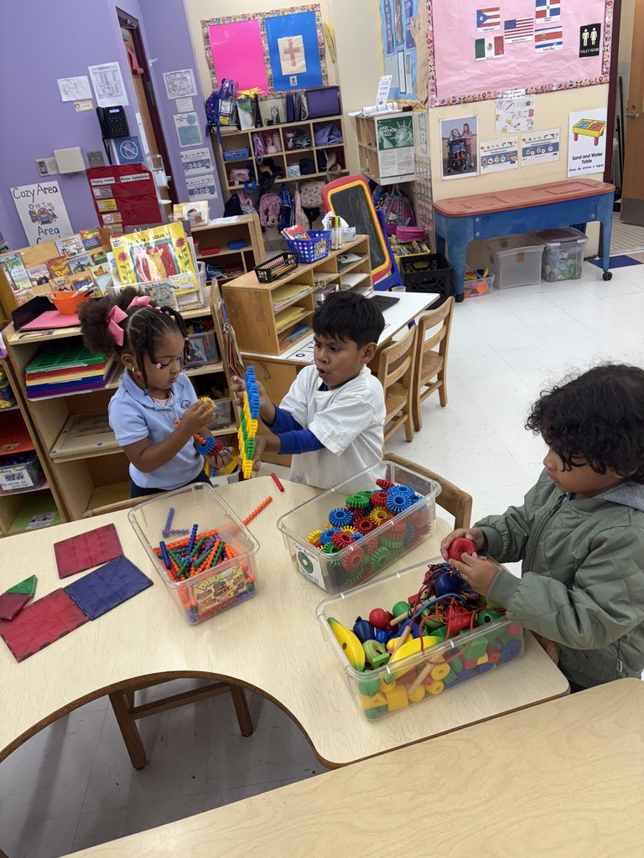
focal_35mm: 26
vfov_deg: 67.3
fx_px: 645
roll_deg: +8.7
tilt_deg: -25.7
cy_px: 429
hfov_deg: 53.1
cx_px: 322
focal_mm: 5.96
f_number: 1.6
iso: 100
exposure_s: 1/120
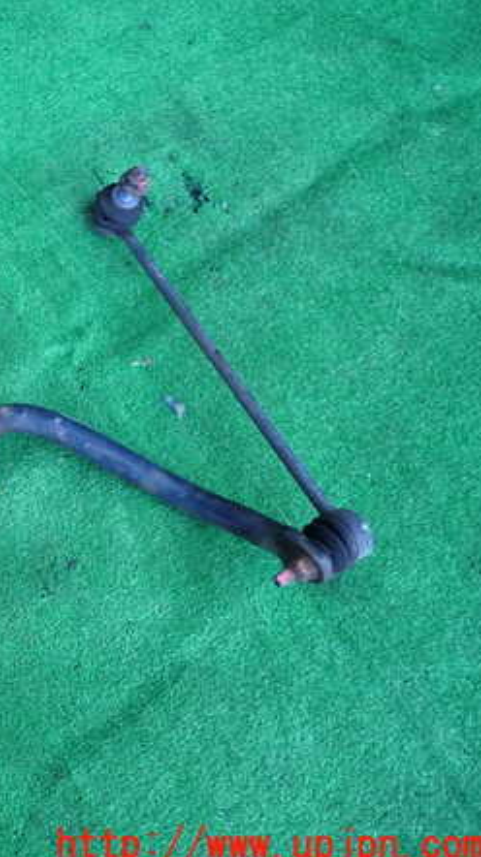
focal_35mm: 37
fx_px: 841
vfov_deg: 54.0
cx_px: -87
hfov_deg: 28.1
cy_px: 434
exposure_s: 1/125
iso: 160
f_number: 2
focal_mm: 4.5
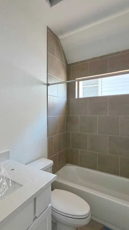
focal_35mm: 21
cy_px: 115
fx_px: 128
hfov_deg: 52.0
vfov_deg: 83.8
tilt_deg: -0.8
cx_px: 37
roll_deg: +1.4
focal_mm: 2.22
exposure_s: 1/111
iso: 320
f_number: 2.2
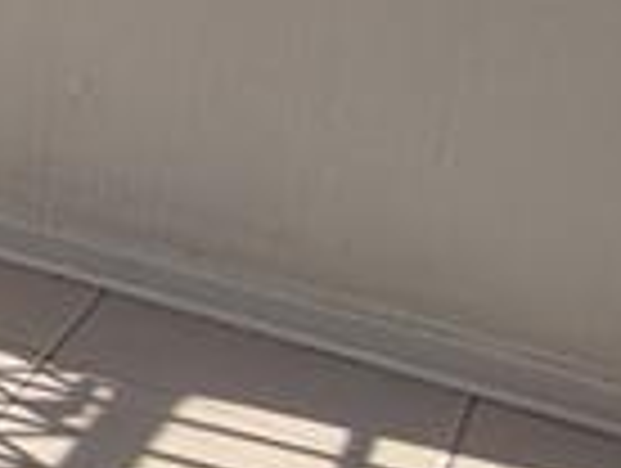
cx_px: -1053
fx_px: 1456
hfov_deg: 13.1
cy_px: -140
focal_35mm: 81
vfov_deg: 17.2
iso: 32
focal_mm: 2.22
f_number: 2.2
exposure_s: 1/770
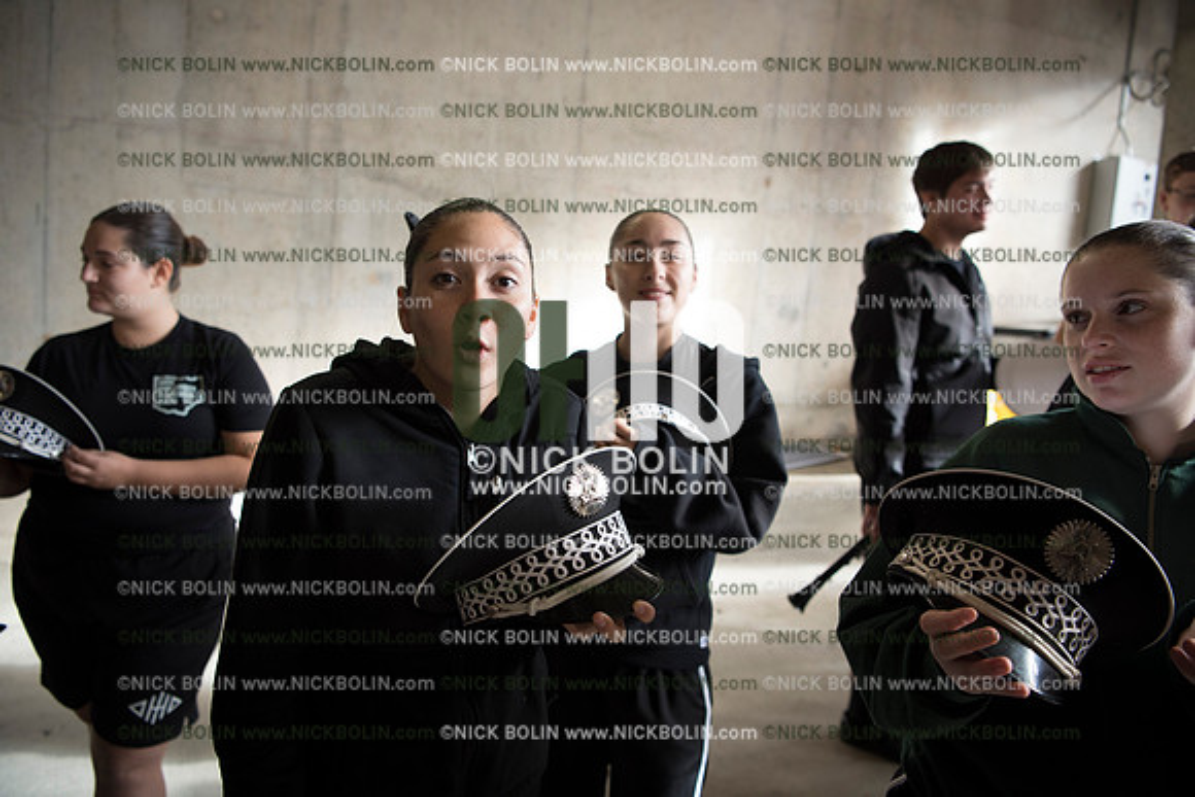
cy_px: 398
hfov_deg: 73.7
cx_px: 598
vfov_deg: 53.2
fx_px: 797
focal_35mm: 24
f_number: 3.2
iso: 560
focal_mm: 24
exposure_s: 1/200
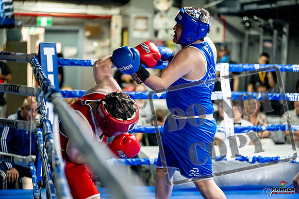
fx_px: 673
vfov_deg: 16.9
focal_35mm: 81
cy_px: 100
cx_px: 150
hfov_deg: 25.1
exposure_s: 1/1000
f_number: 2
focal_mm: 81
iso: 4000
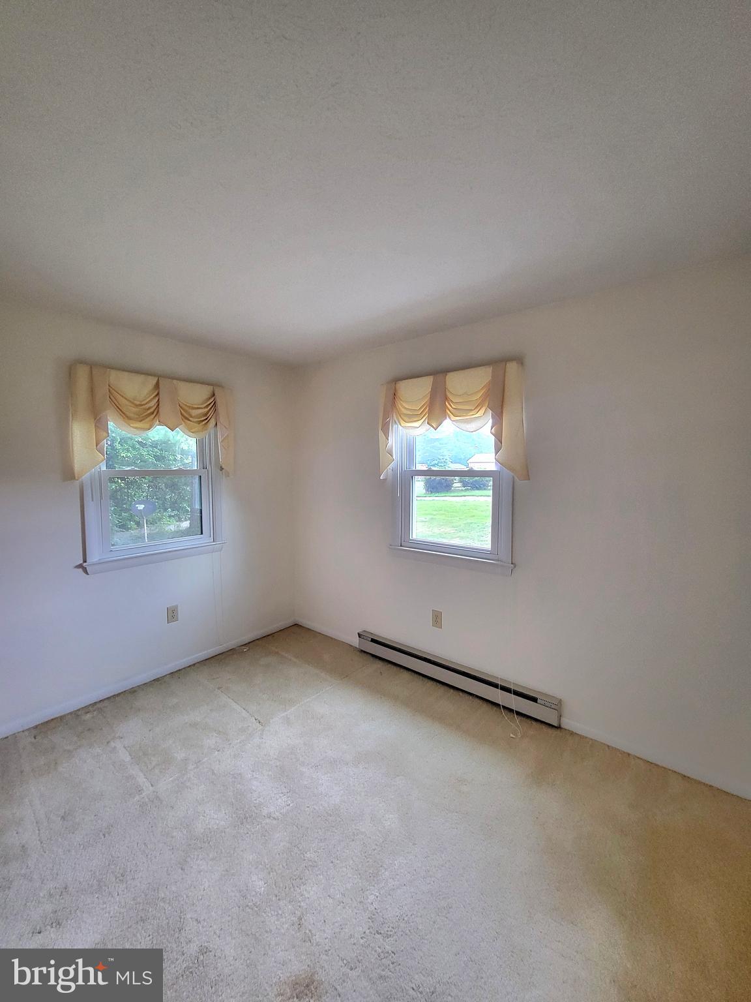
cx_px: 376
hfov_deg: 89.9
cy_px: 501
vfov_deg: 106.2
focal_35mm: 13
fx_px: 376
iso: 250
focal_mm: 1.74
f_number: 2.2
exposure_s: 1/60.2
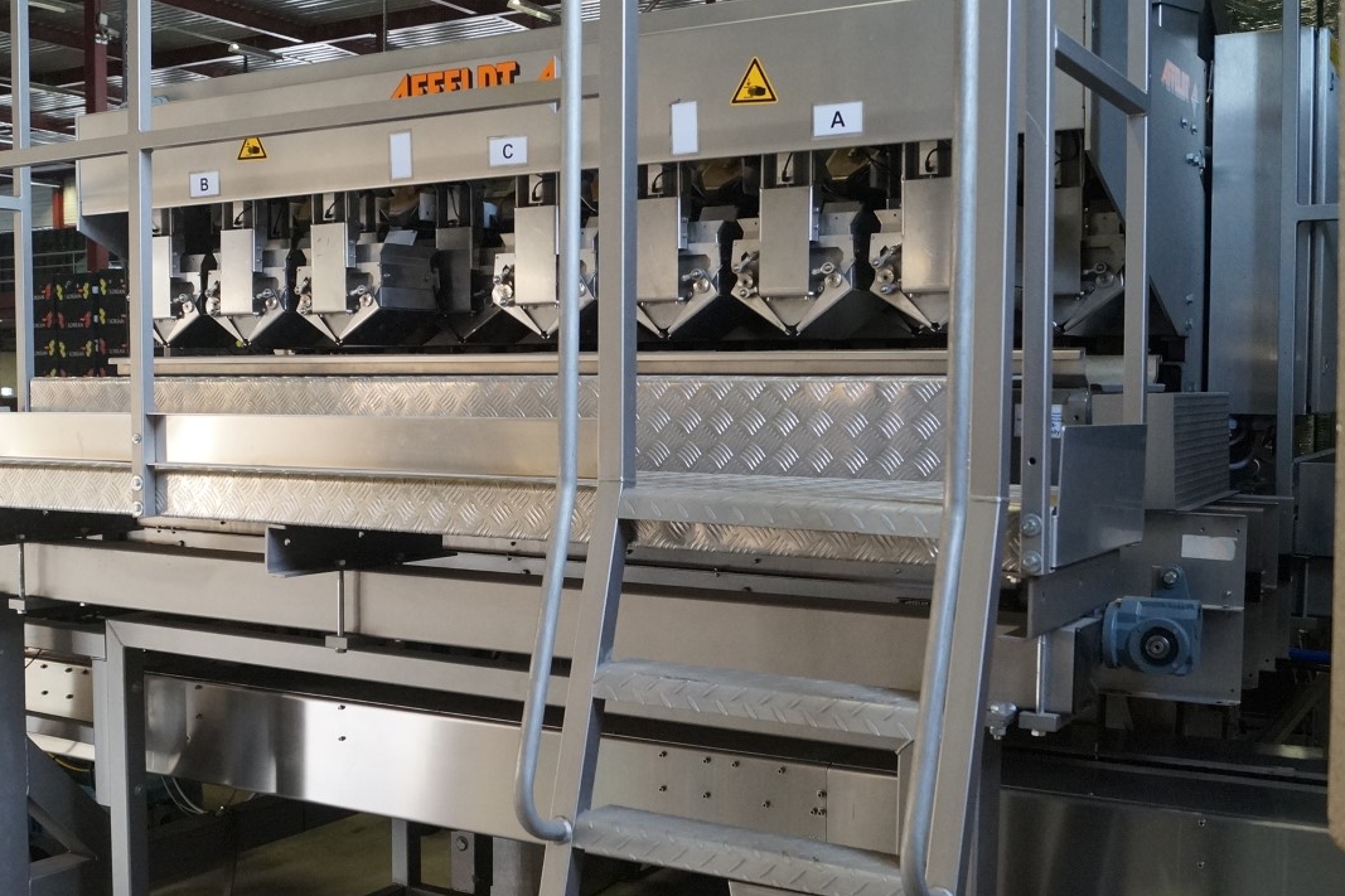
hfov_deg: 47.2
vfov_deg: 32.6
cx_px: 560
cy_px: 484
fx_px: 1531
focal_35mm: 41
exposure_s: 1/160
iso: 1000
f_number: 4
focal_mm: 18
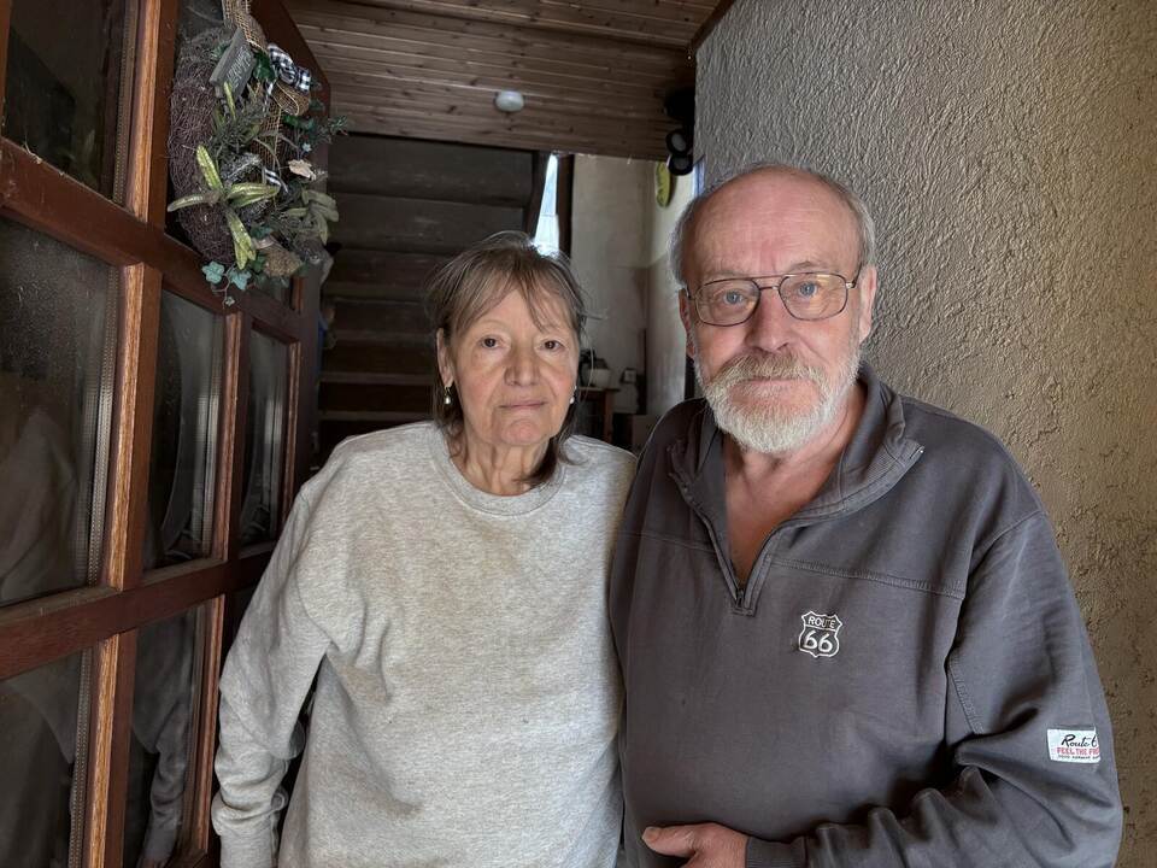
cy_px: 434
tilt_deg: +2.4
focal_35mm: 26
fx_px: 869
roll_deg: -1.6
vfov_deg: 53.1
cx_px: 578
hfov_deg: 67.3
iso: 160
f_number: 1.6
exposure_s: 1/60
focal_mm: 5.96
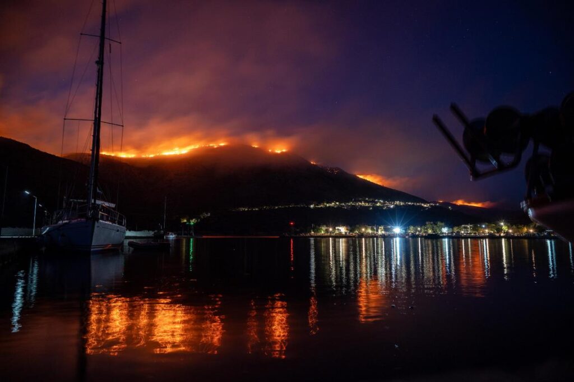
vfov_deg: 53.1
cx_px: 287
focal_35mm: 24
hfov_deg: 73.8
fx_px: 382
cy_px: 191
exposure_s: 3
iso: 500
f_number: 4
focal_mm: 24
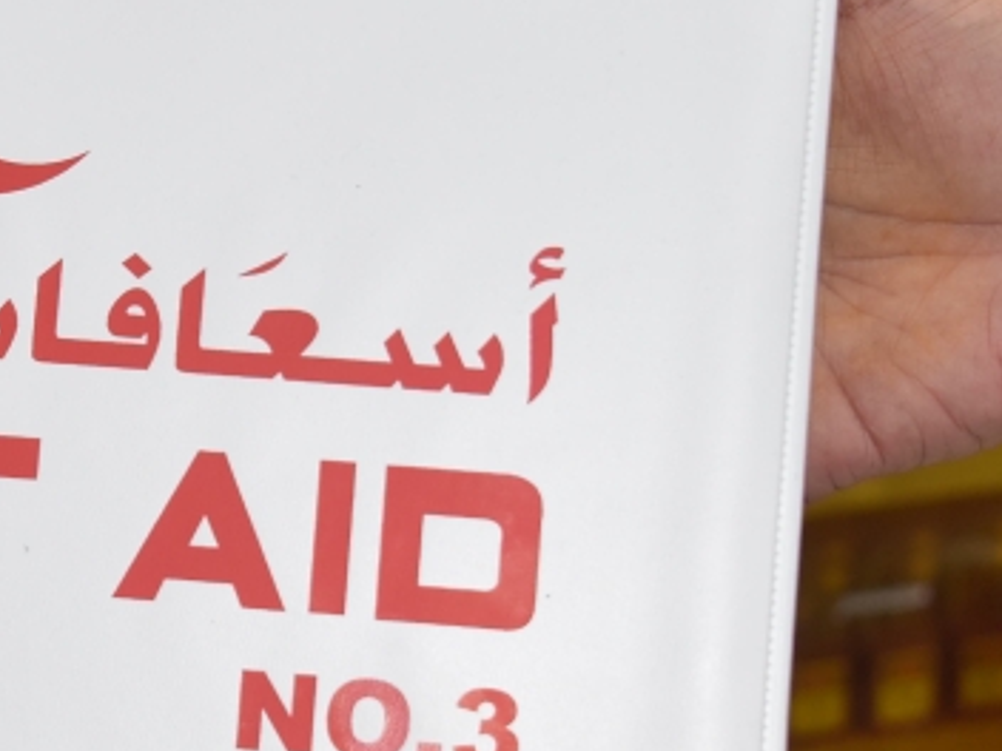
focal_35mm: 150
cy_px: 407
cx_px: 137
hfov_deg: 13.1
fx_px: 4342
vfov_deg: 9.9
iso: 2000
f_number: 6.3
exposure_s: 1/250
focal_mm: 55
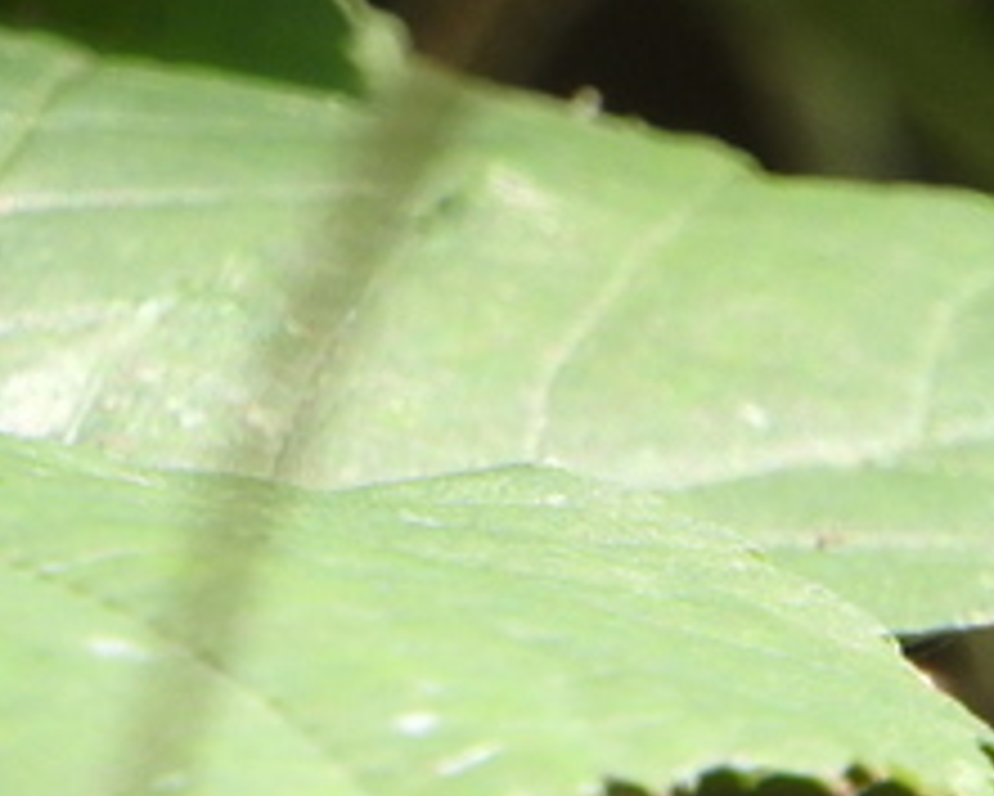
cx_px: -281
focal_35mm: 3766
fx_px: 110839
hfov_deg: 0.5
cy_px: -495
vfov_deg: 0.4
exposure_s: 1/250
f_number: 5.6
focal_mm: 179.2
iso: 140
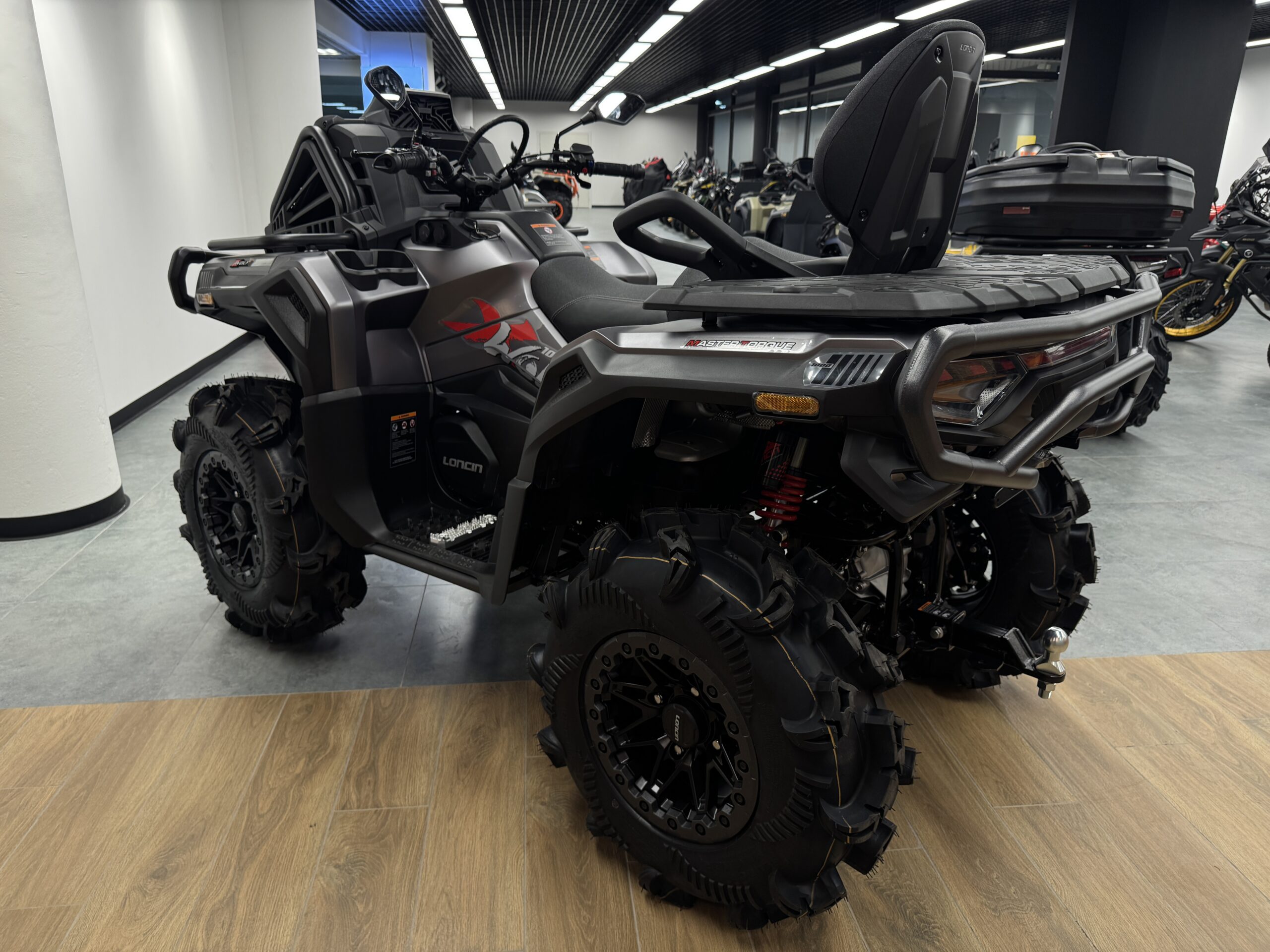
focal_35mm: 24
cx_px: 635
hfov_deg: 71.6
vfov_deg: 56.8
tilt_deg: -19.8
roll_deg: -1.2
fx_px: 881
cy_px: 476
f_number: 1.78
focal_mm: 6.76
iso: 125
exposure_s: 1/121
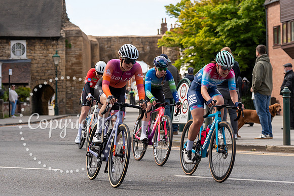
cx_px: 146
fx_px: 852
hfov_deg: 19.6
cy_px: 59
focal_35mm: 104
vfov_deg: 13.1
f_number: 4
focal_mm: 70
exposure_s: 1/1000
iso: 160
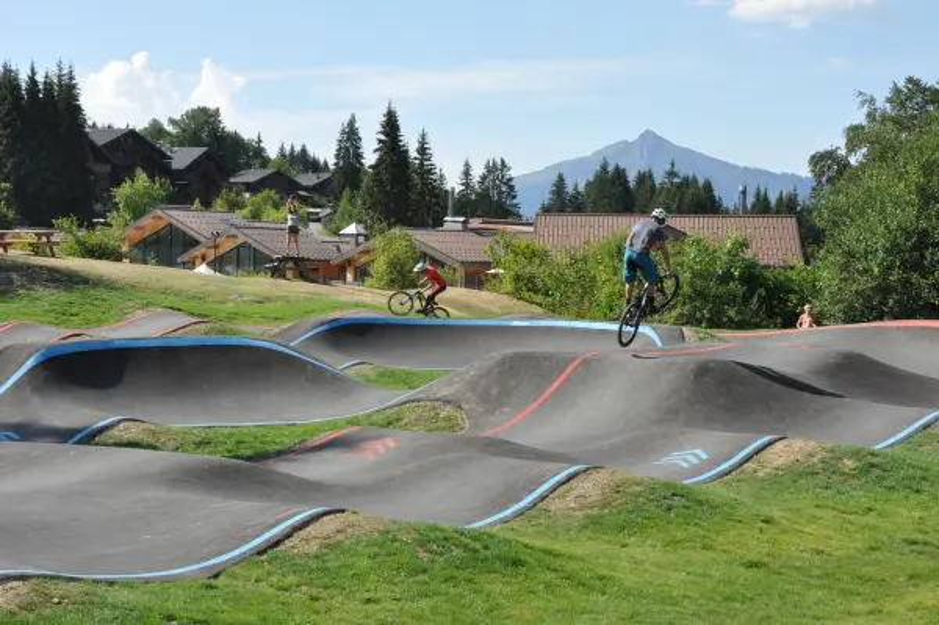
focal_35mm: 72
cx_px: 470
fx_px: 1876
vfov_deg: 18.9
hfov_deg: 28.1
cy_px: 312
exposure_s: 1/320
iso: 800
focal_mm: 48
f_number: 18
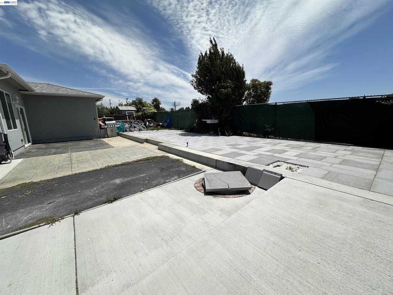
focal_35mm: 14
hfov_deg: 102.1
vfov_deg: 85.7
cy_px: 148
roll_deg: +0.7
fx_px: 159
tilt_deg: -9.4
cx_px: 196
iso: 50
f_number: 2.2
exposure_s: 1/4132
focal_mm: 2.22
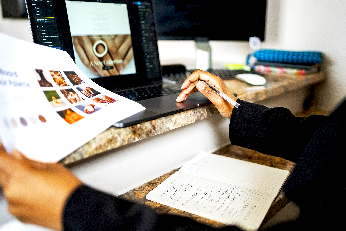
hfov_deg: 54.4
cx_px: 173
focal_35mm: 35
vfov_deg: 37.9
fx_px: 336
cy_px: 116
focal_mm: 35
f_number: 1.8
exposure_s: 1/400
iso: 1000
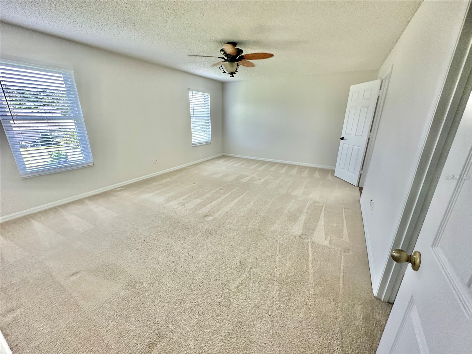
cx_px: 236
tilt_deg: -17.2
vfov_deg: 85.7
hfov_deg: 102.1
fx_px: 191
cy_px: 177
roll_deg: -1.0
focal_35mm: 14
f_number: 2.2
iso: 250
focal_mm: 2.22
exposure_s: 1/99
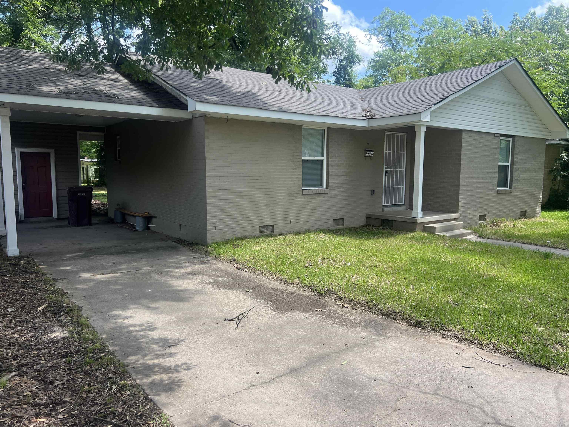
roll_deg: -0.7
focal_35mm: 26
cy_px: 214
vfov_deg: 53.1
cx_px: 284
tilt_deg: -5.8
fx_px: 427
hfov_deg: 67.3
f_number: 1.5
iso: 50
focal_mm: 5.7
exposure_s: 1/949
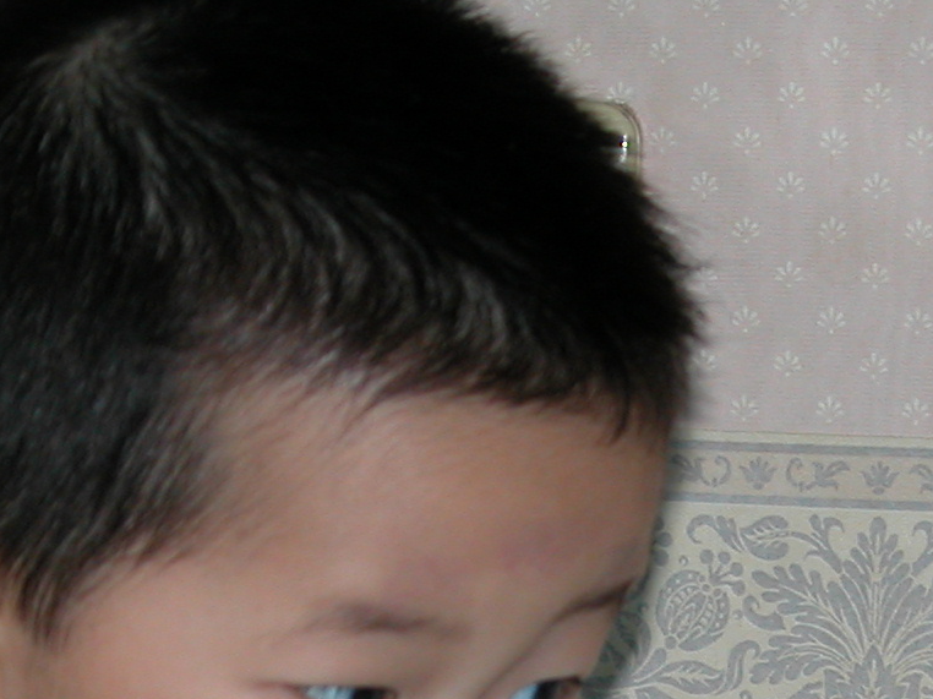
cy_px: 1124
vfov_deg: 5.1
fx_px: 7787
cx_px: 348
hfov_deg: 6.9
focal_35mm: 289
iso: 100
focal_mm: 22.3
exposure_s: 1/125
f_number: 3.5
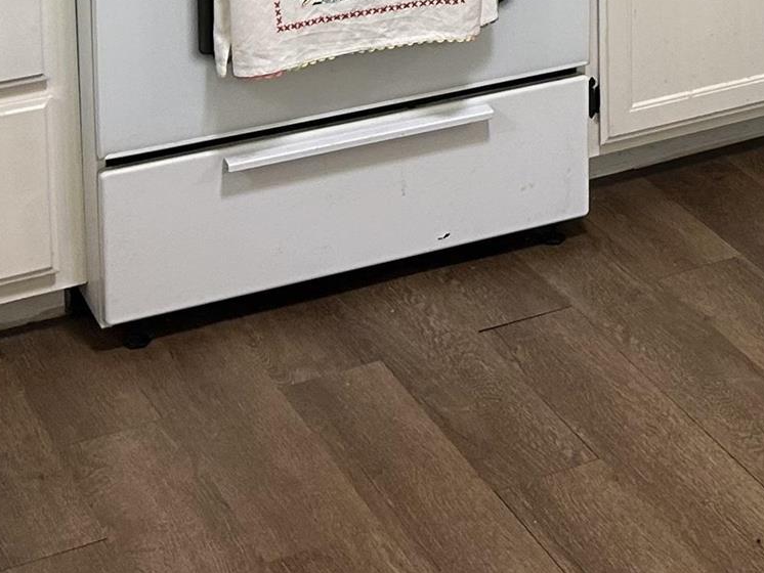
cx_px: 893
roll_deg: -1.1
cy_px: -449
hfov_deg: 17.6
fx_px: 2362
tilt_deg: -10.3
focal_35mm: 107
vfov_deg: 12.6
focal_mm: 5.7
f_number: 1.5
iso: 100
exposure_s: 1/60
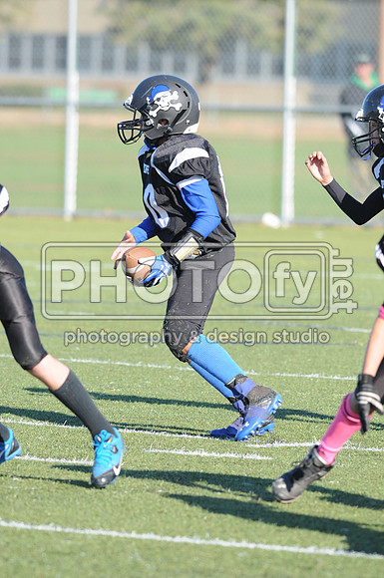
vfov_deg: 4.6
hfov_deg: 3.0
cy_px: 289
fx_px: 7221
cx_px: 192
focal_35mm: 450
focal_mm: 300
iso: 200
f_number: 5.6
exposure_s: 1/500
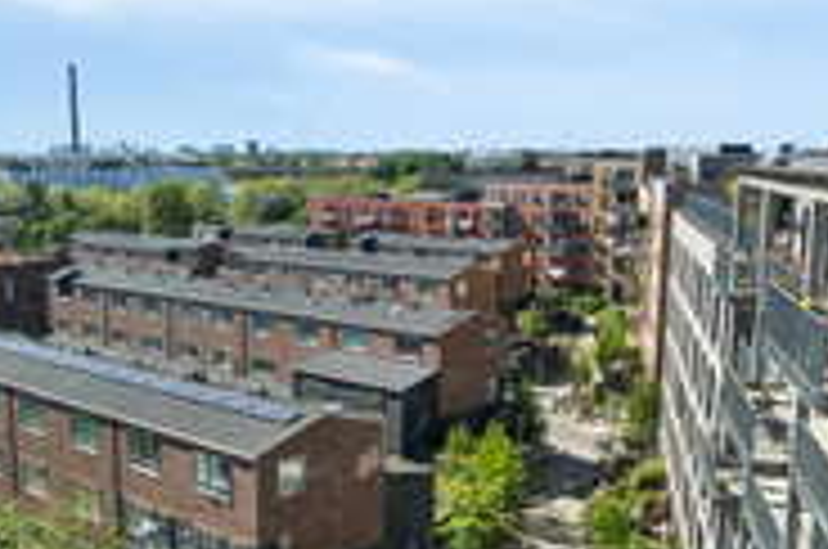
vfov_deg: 27.8
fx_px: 1102
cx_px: 315
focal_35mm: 48
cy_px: 364
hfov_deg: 40.9
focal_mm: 14
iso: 200
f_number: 8
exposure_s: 1/400
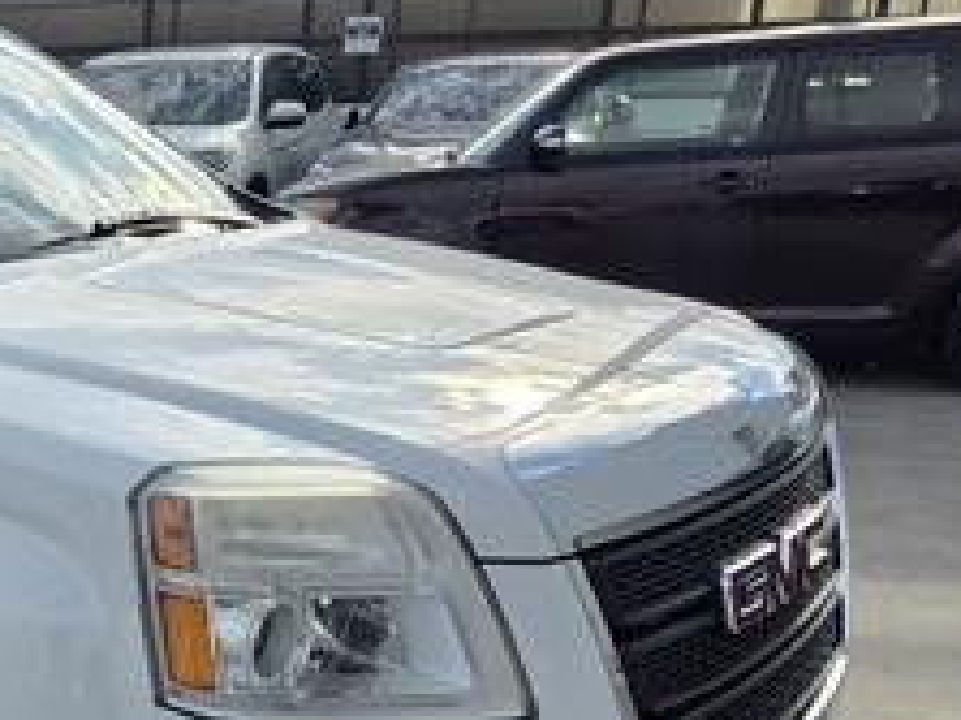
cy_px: 625
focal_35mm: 52
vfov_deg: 27.2
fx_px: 1443
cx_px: -99
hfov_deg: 32.4
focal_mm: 6.25
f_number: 1.7
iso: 80
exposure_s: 1/5608
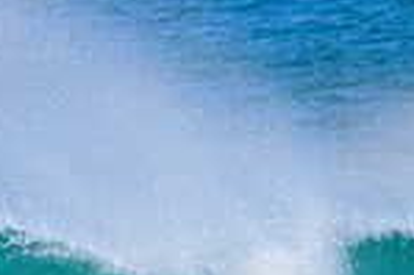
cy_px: 490
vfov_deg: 0.4
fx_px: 35817
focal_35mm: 3118
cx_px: -103
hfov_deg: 0.7
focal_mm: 800
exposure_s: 1/2000
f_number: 11
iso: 1600
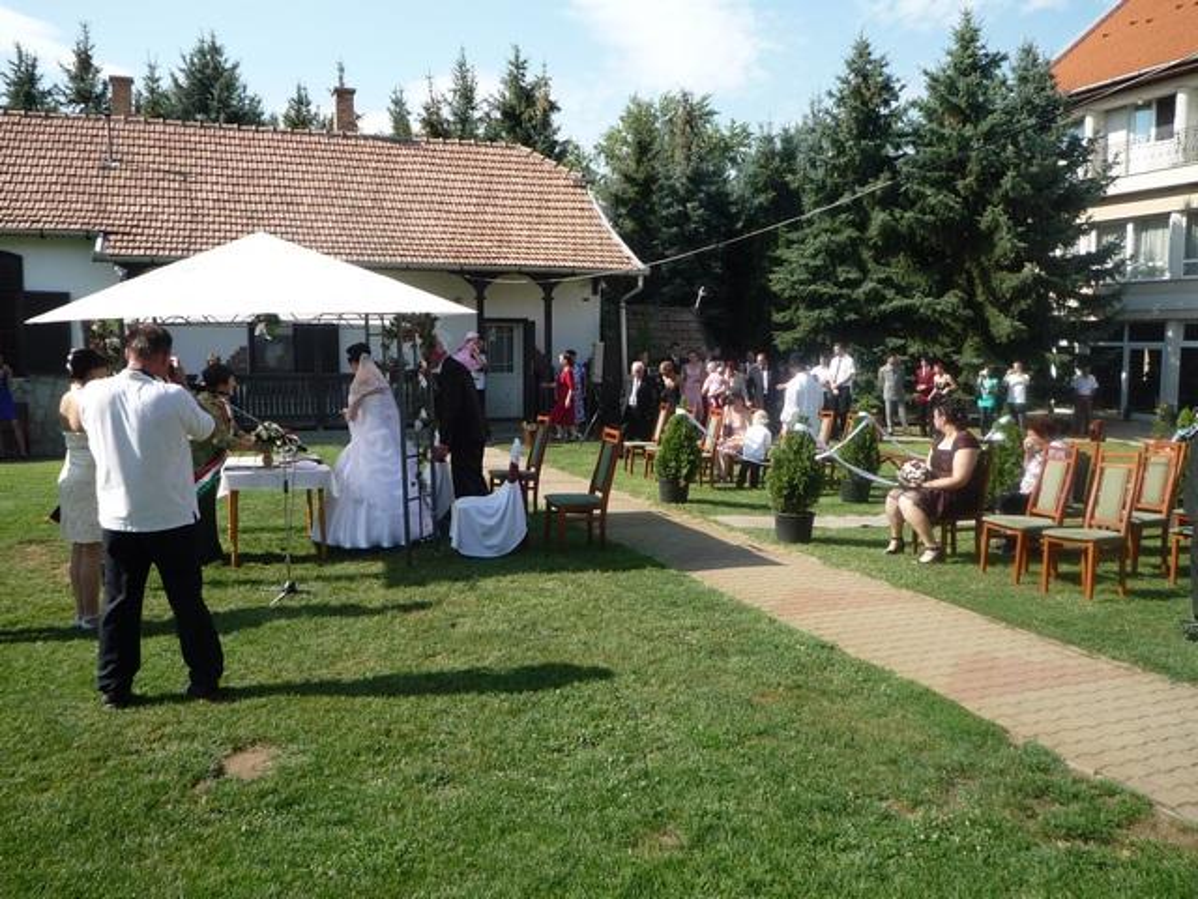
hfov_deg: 61.7
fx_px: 1004
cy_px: 450
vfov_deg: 48.2
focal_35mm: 29
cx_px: 599
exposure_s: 1/500
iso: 100
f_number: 3.5
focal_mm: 4.4
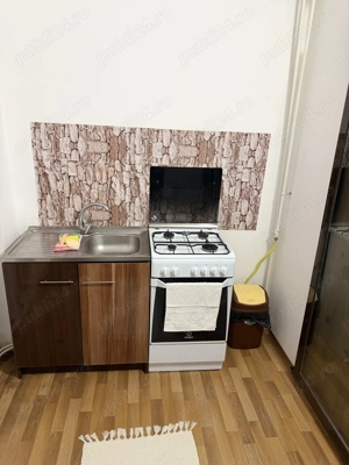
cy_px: 232
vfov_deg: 71.6
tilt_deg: -21.5
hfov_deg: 56.8
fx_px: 323
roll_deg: -3.1
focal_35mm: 24
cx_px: 174
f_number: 1.78
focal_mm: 6.76
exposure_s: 1/50
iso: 250
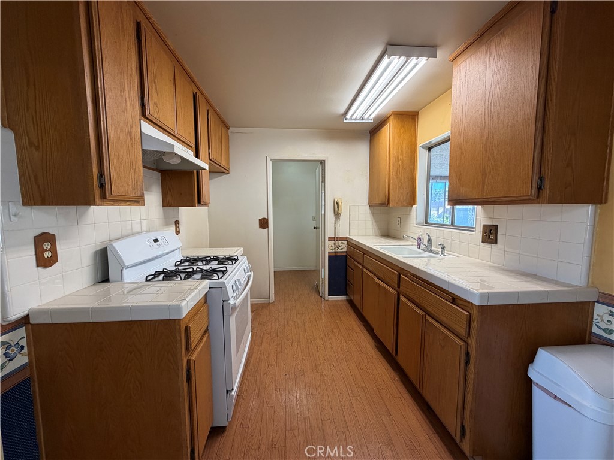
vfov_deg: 85.7
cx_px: 307
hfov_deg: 102.1
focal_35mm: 14
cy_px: 230
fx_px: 248
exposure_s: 1/120
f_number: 2.2
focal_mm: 2.22
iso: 200
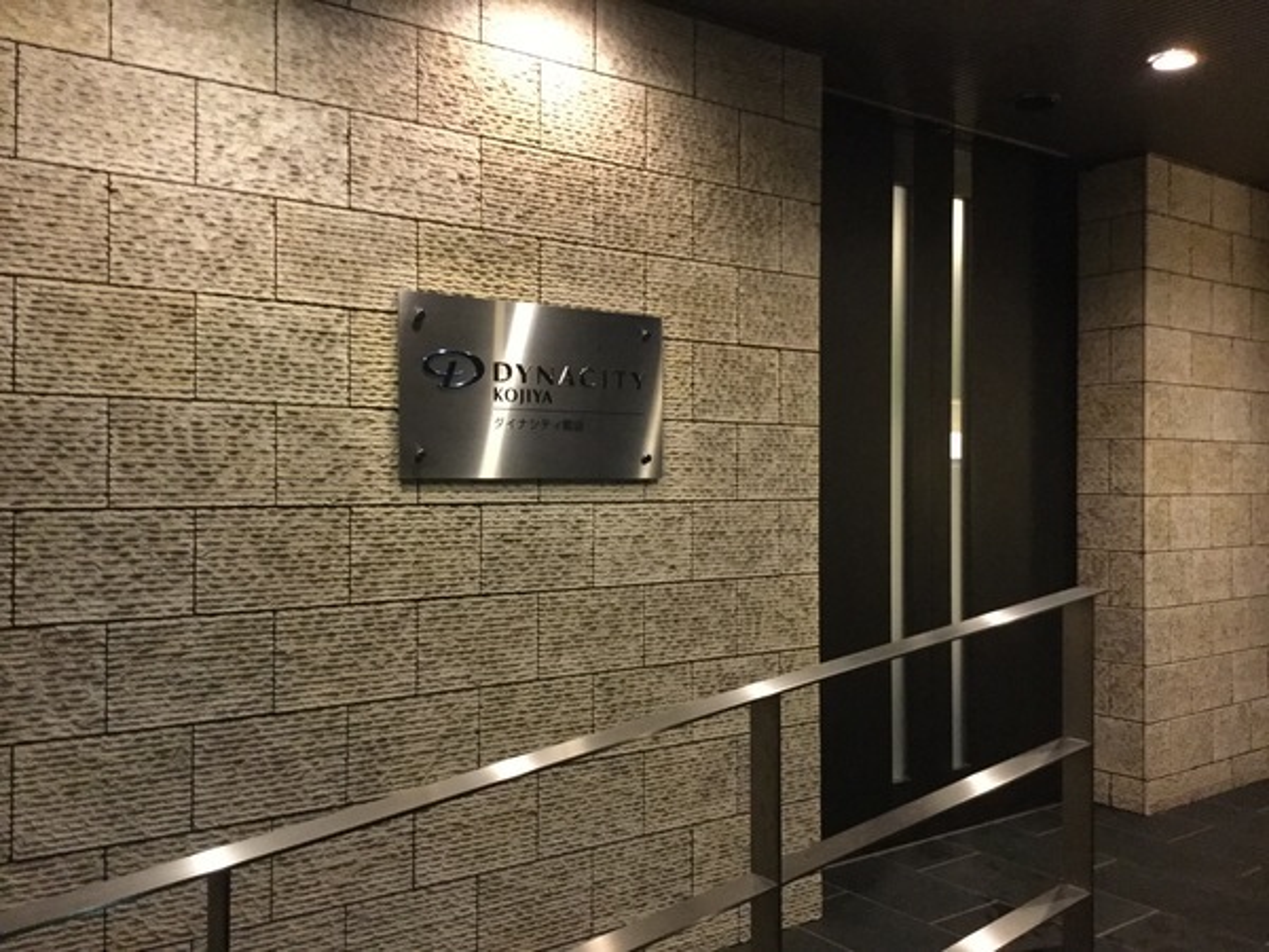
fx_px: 1136
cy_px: 476
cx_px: 634
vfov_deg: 45.4
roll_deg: -1.1
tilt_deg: -0.8
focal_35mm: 31
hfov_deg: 58.4
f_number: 2.4
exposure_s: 1/15
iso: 320
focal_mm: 3.3
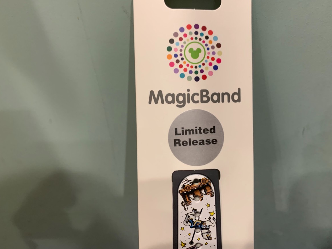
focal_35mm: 27
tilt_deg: -32.2
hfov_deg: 65.3
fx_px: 259
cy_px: 122
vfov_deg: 51.4
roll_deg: +1.3
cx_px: 171
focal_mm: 4.25
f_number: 1.8
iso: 320
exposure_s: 1/60
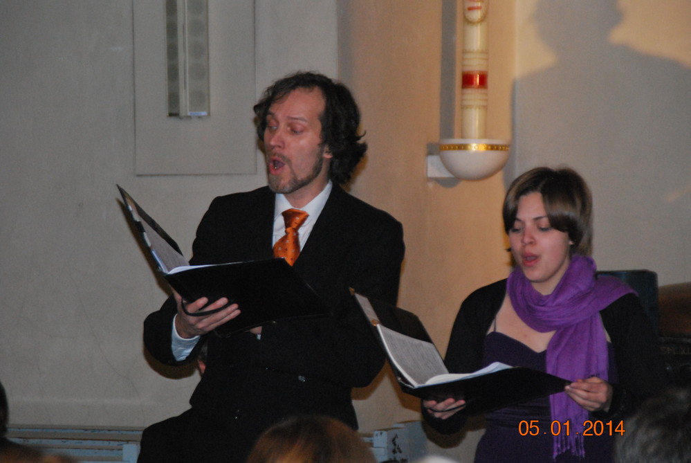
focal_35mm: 225
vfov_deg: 6.1
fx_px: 4324
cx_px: 346
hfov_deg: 9.1
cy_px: 232
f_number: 6.3
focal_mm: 150
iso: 1600
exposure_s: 1/60
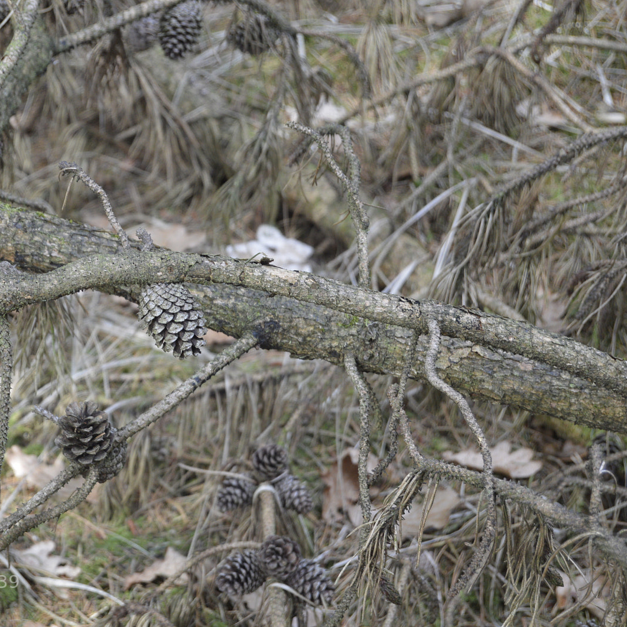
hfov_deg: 16.4
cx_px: 183
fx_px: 2165
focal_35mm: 106
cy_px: 314
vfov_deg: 16.5
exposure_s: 1/60
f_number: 5.6
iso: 500
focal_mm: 55
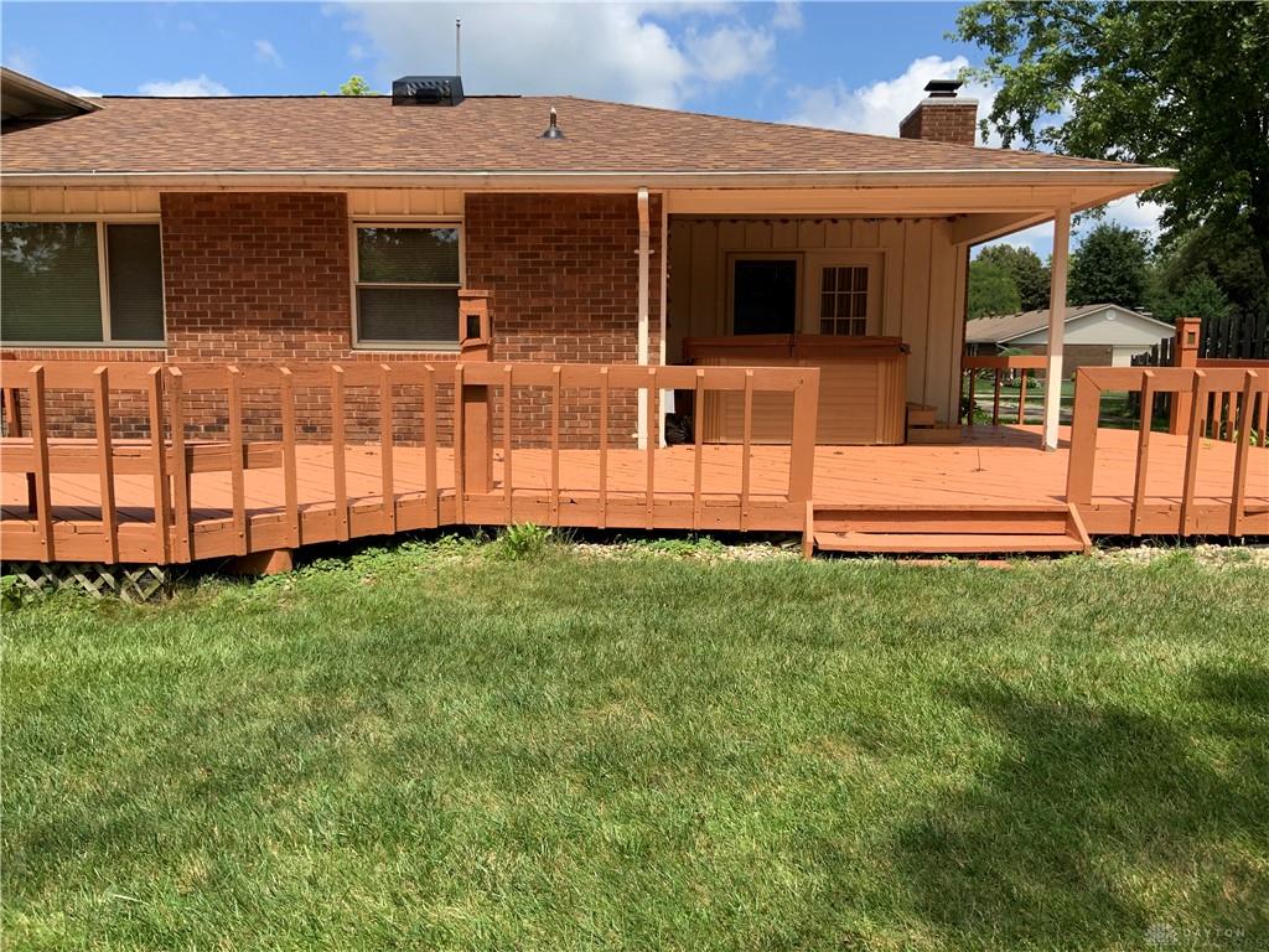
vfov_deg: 48.2
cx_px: 634
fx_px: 1063
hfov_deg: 61.7
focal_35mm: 29
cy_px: 476
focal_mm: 3
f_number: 1.8
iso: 16
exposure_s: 1/1311
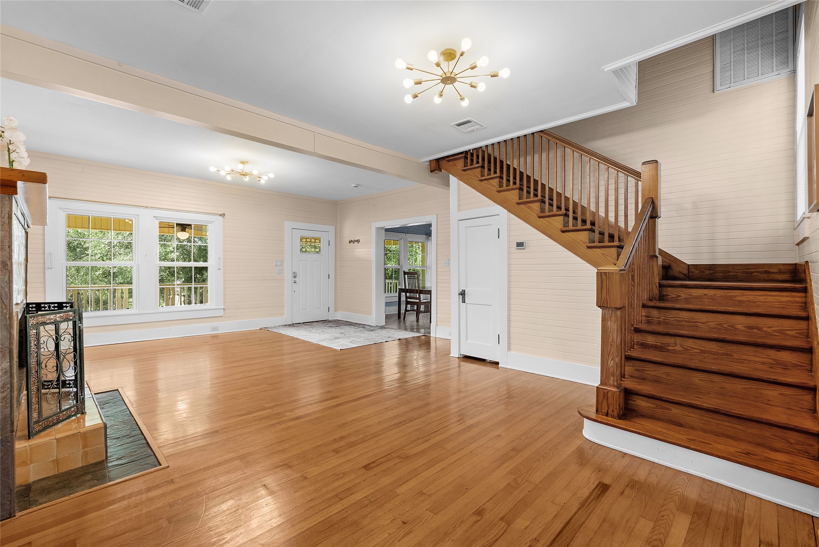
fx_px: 376
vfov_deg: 72.1
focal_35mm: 16
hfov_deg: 95.0
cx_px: 410
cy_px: 274
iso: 1000
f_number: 8
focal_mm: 16.5
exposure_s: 1/10
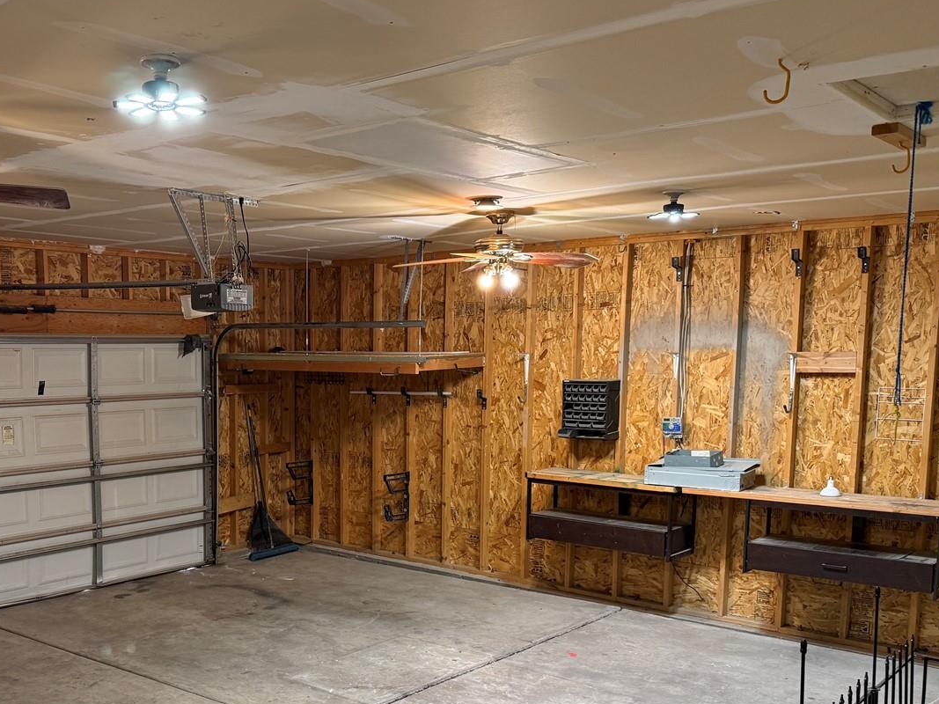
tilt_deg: -6.4
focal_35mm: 36
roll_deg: +0.4
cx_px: 317
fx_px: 976
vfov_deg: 39.2
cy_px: 463
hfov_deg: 50.5
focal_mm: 6.76
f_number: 1.78
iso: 200
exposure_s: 1/60
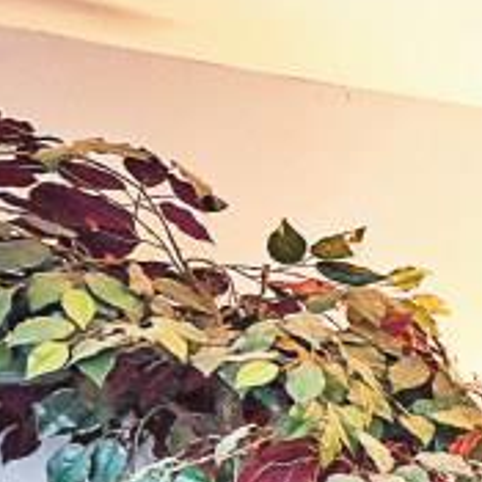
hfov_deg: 8.7
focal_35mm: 102
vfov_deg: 15.6
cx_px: 1843
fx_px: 1607
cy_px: 735
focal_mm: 14
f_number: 4
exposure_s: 1/60
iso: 800
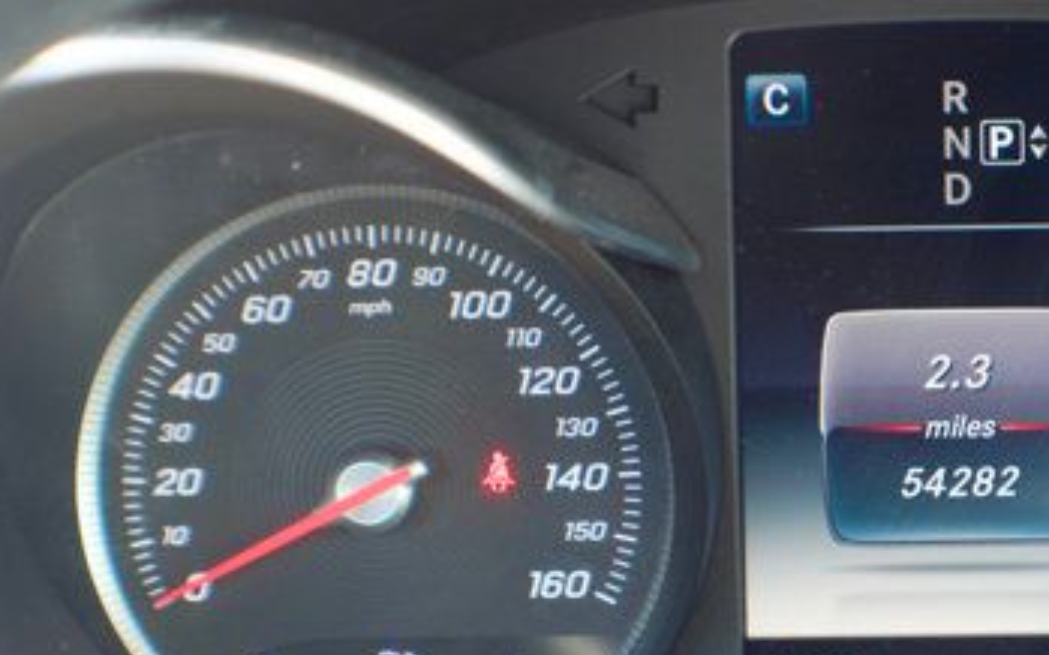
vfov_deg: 9.4
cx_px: 938
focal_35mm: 140
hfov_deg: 14.8
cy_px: 443
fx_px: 4002
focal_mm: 50
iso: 500
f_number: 4
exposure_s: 1/60
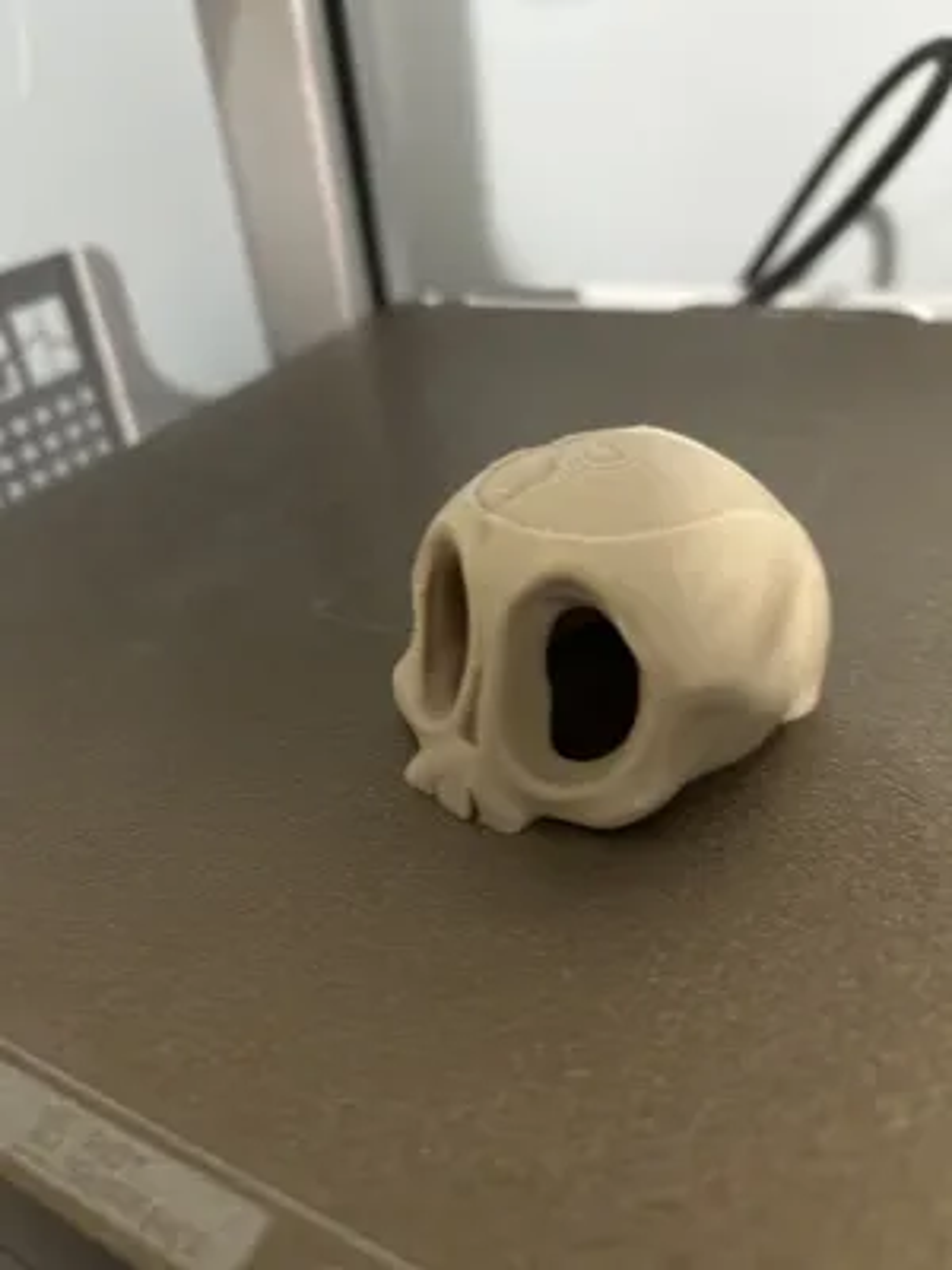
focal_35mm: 26
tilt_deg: -32.2
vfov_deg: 67.3
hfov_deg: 53.1
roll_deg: +7.7
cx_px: 476
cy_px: 635
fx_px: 953
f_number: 1.5
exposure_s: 1/33
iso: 640
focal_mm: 5.7
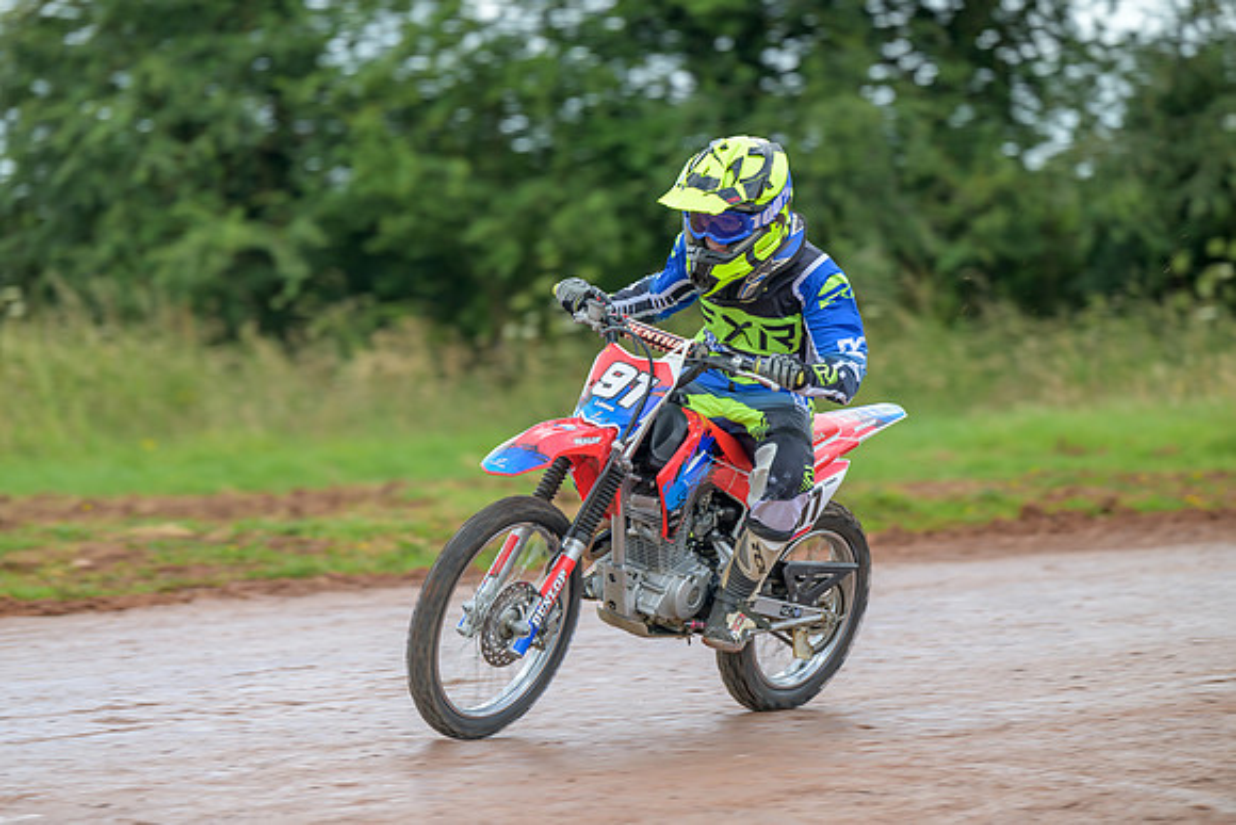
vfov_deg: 6.9
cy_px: 412
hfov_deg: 10.3
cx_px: 618
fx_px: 6868
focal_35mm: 200
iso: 90
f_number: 4
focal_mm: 200
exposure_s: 1/320
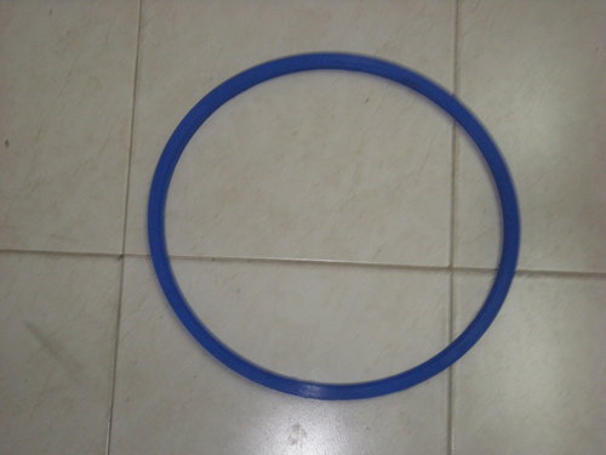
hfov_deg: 28.2
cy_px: 228
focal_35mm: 69
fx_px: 1208
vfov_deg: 21.3
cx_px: 303
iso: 400
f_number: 4.4
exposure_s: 1/20.3
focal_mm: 11.5
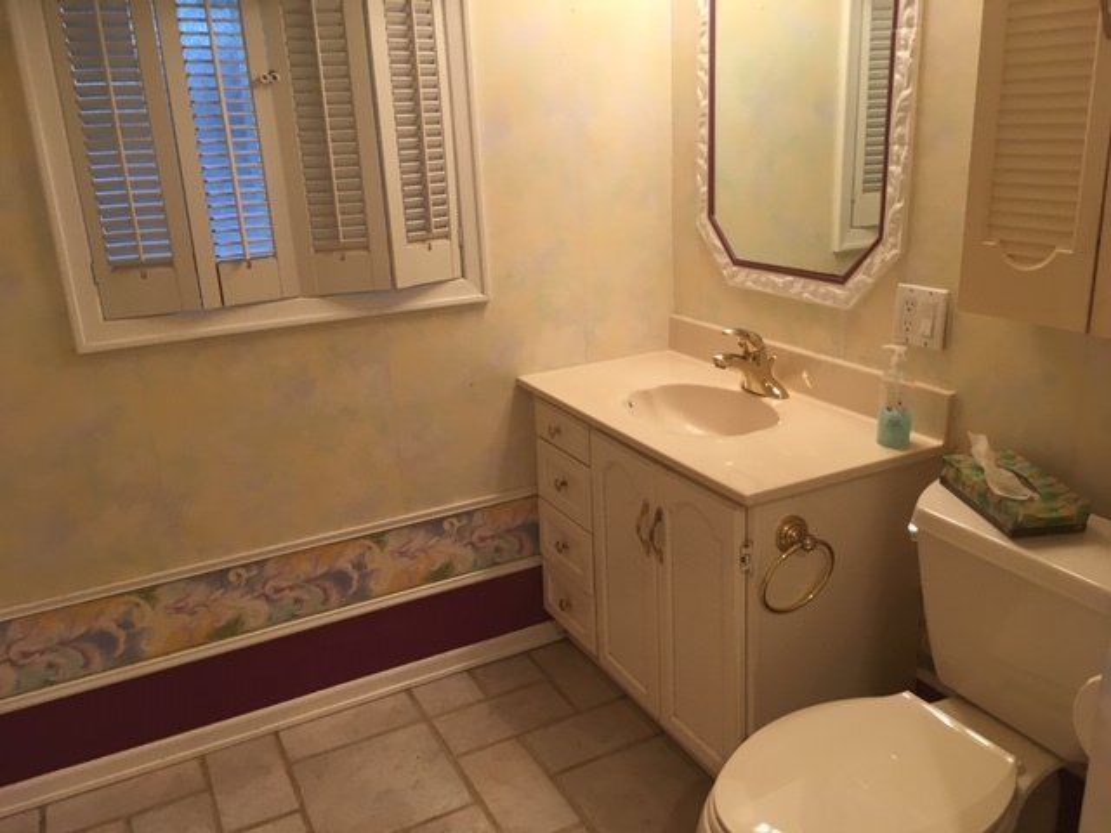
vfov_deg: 48.2
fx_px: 931
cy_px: 416
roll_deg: +2.3
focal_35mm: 29
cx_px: 556
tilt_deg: -15.9
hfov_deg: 61.7
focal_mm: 4.15
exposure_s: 1/30
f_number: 2.2
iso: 64
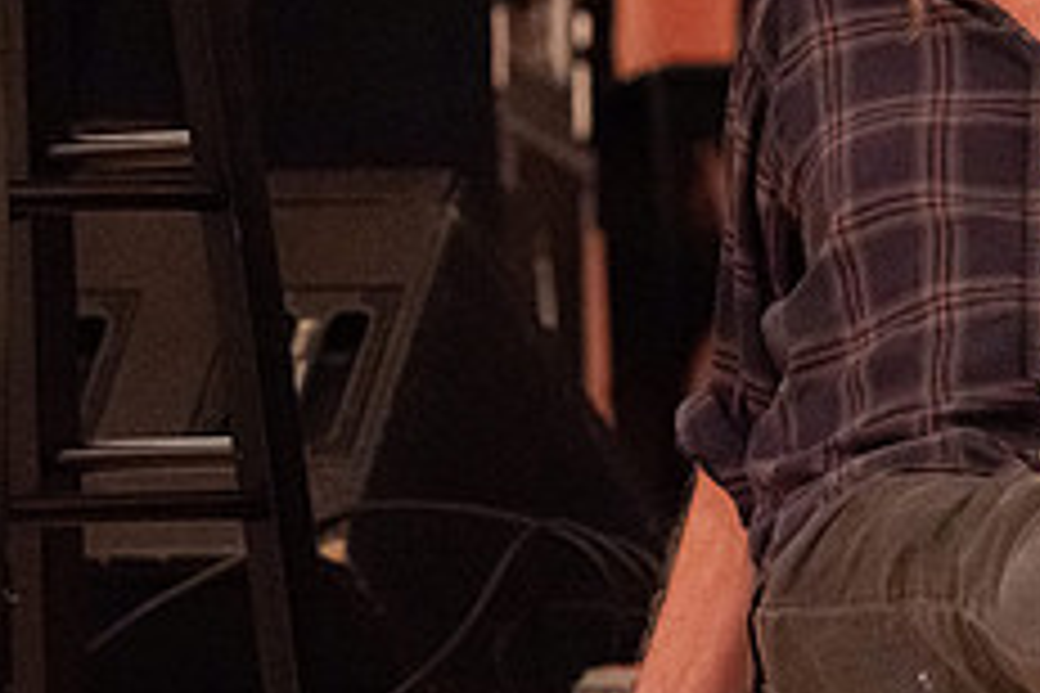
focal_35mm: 502
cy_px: 20
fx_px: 14501
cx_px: 864
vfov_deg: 2.7
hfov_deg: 4.1
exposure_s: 1/160
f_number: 4.5
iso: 20000
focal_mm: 200
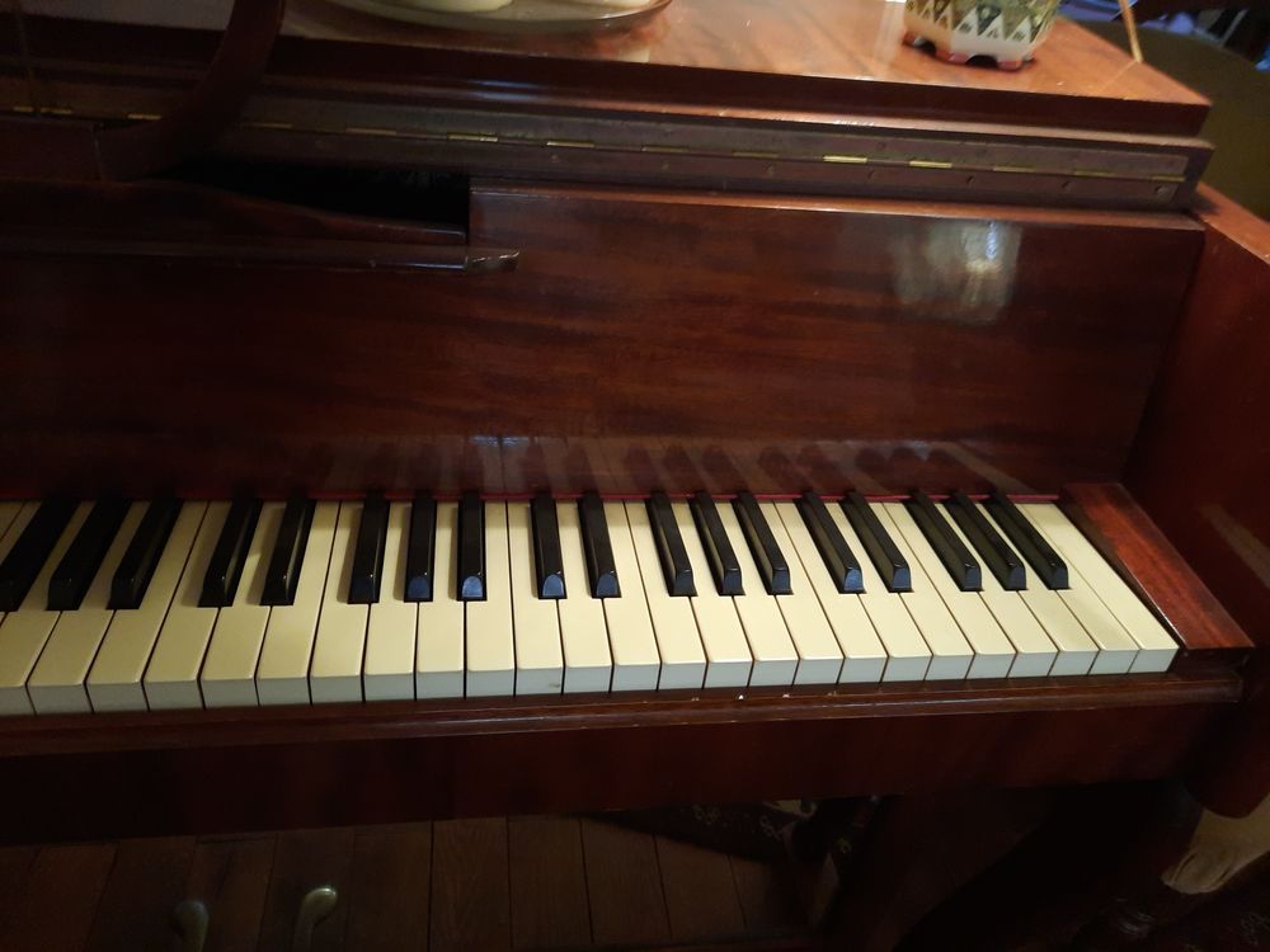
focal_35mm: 25
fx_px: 917
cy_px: 476
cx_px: 635
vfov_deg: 54.9
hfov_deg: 69.4
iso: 640
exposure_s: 1/25
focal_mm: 4.6
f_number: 2
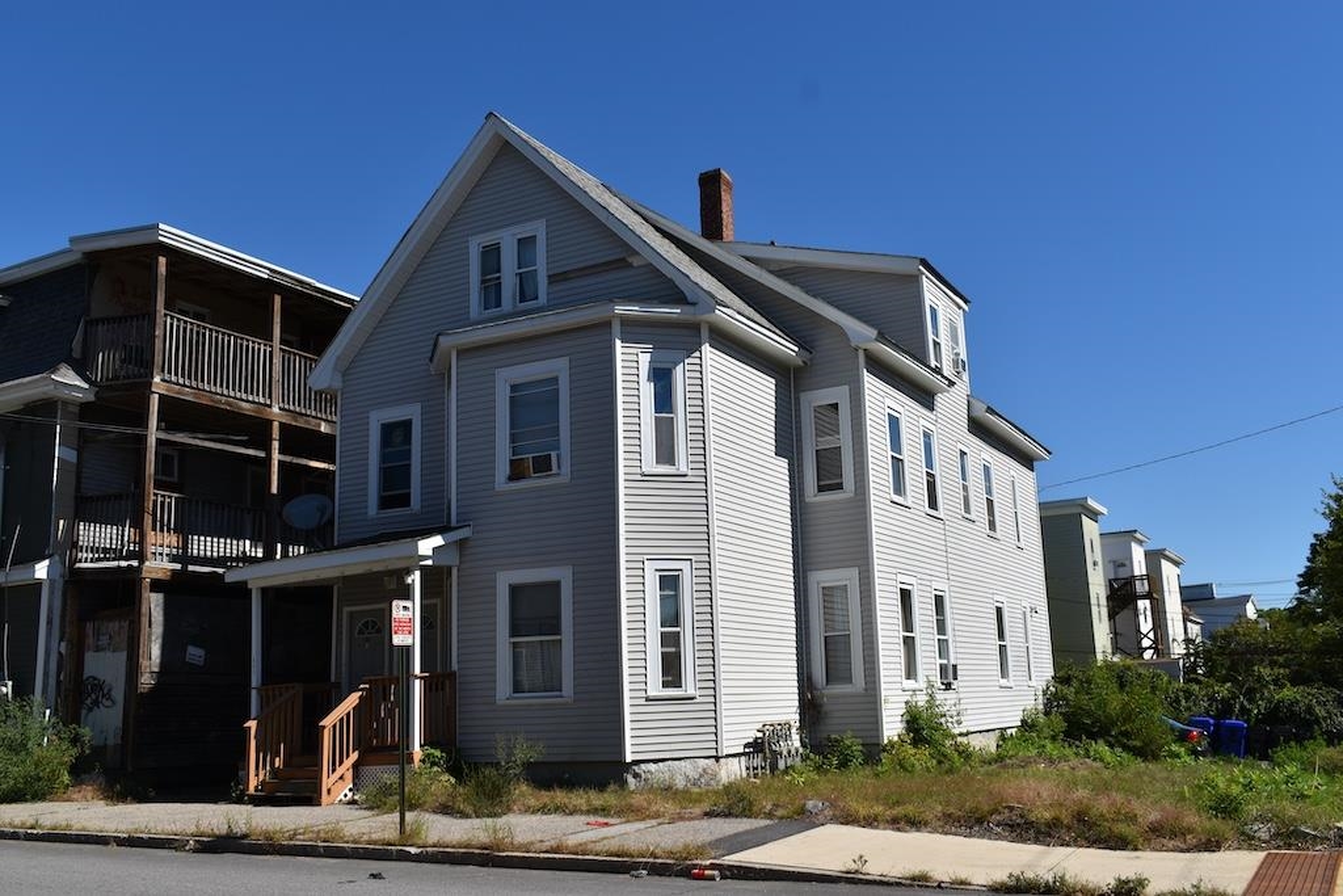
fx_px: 1287
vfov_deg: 38.4
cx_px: 672
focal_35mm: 34
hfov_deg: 55.1
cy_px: 448
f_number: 10
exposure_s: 1/400
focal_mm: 23
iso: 100
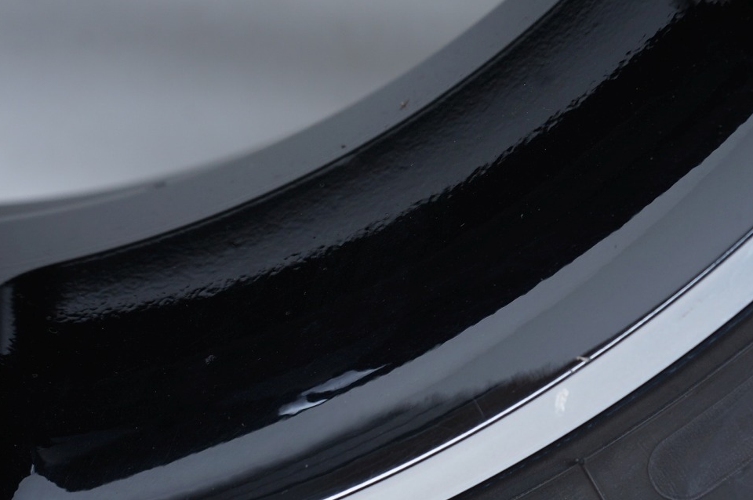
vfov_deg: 15.1
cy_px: 348
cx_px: 660
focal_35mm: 90
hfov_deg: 22.2
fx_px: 1881
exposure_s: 1/125
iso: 250
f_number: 7.1
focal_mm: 45
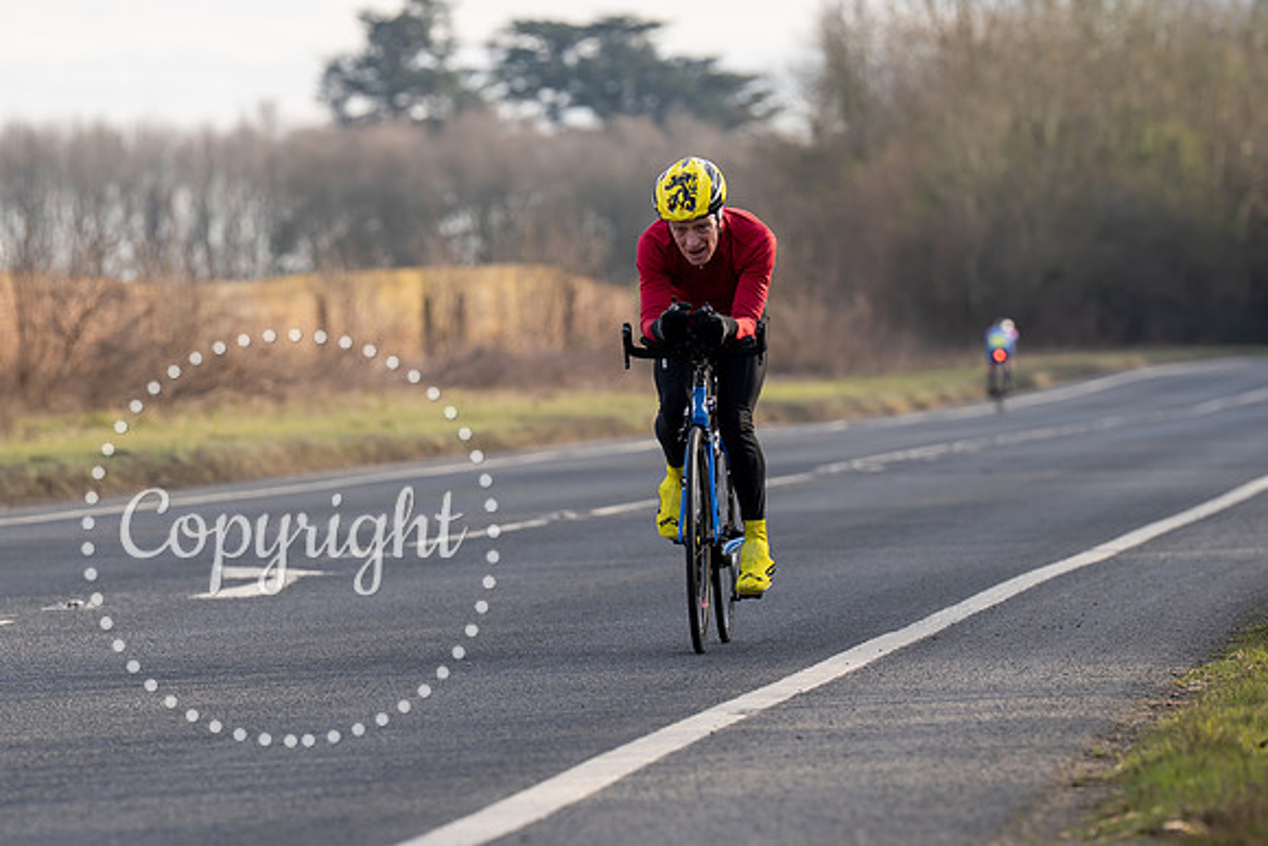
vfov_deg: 5.3
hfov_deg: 7.9
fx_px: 9225
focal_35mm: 262
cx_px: 732
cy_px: 307
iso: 160
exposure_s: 1/800
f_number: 4
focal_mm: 178
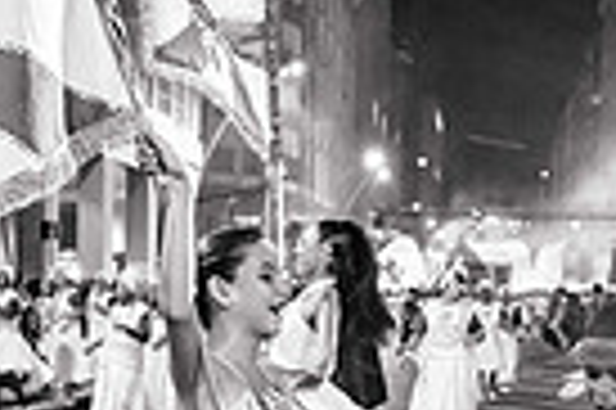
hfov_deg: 25.7
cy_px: 392
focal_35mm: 79
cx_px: 351
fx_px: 1350
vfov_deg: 16.9
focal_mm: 24
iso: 5000
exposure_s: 1/200
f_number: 2.5
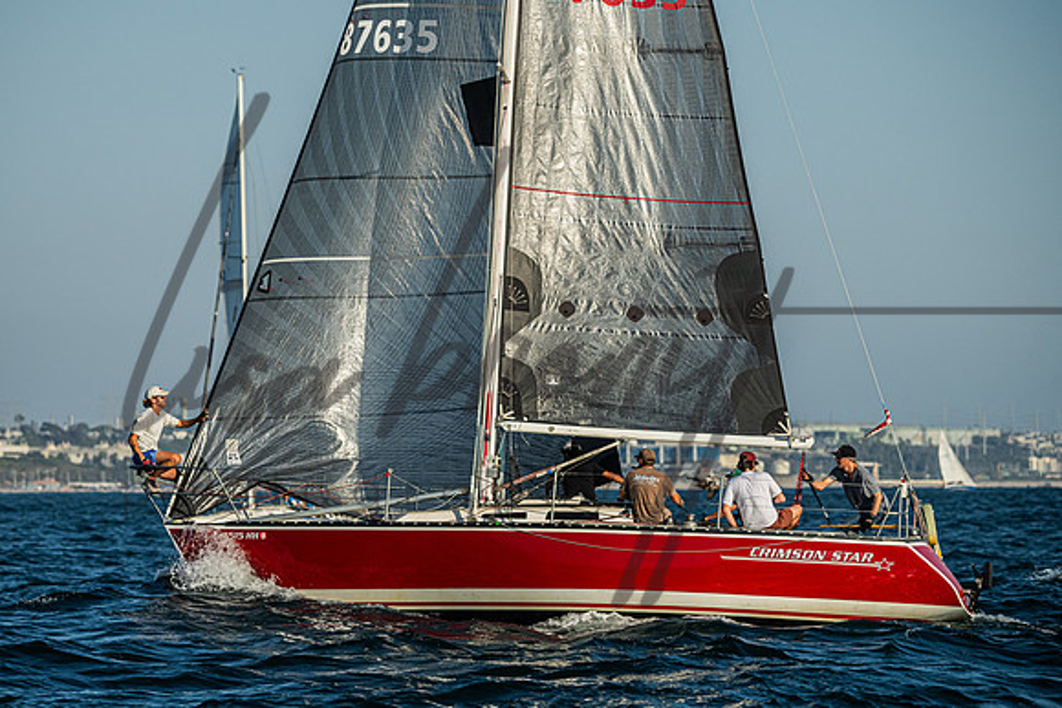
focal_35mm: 254
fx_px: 7502
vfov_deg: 5.4
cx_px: 484
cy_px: 368
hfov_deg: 8.1
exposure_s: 1/5000
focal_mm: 200
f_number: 5.6
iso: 400
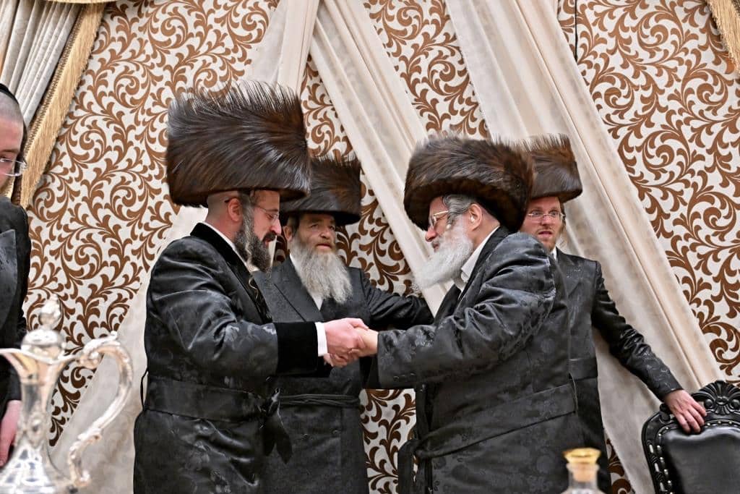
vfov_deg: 38.9
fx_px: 699
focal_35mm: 34
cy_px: 247
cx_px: 370
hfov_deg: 55.8
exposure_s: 1/250
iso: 1600
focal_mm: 34
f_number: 4
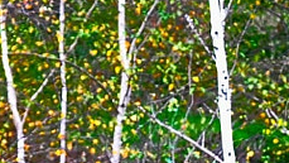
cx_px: 188
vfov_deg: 2.1
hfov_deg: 3.7
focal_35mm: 585
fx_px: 4484
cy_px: 579
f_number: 4
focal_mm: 80
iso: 200
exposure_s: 1/60
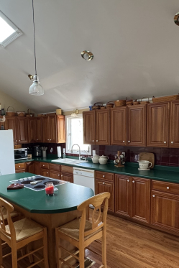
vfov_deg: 69.0
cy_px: 152
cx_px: 77
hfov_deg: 49.4
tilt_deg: -7.2
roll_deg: +1.7
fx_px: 194
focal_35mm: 26
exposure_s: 1/60
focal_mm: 2.22
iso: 250
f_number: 2.2
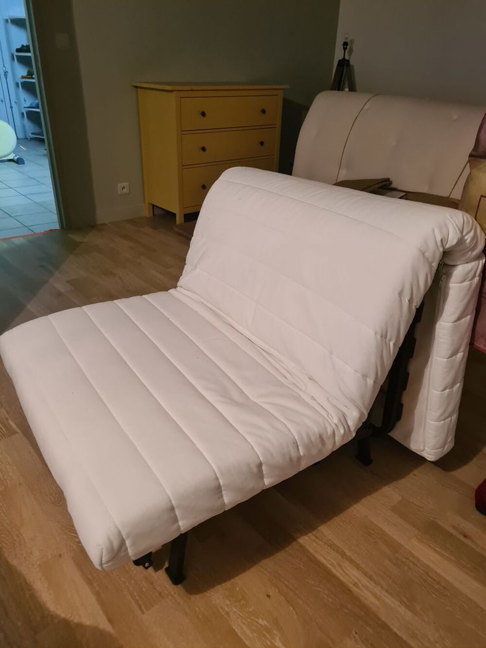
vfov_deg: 67.3
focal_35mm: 26
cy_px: 324
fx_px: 487
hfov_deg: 53.1
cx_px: 243
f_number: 1.8
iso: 500
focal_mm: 5.4
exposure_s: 1/50
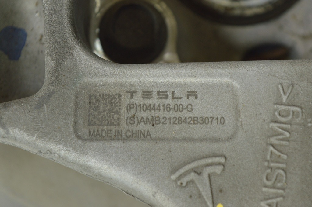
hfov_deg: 24.6
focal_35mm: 82
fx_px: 714
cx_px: 156
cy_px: 104
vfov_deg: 16.5
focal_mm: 55
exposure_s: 1/25
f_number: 5.6
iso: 400
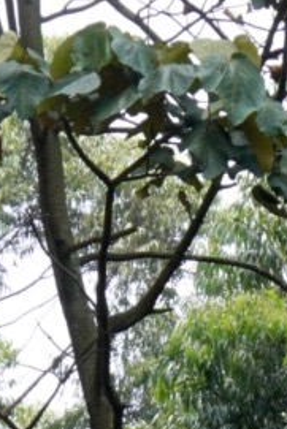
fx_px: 7368
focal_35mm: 617
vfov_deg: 3.3
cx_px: 251
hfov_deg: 2.2
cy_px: 567
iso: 200
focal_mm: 69
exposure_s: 1/400
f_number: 5
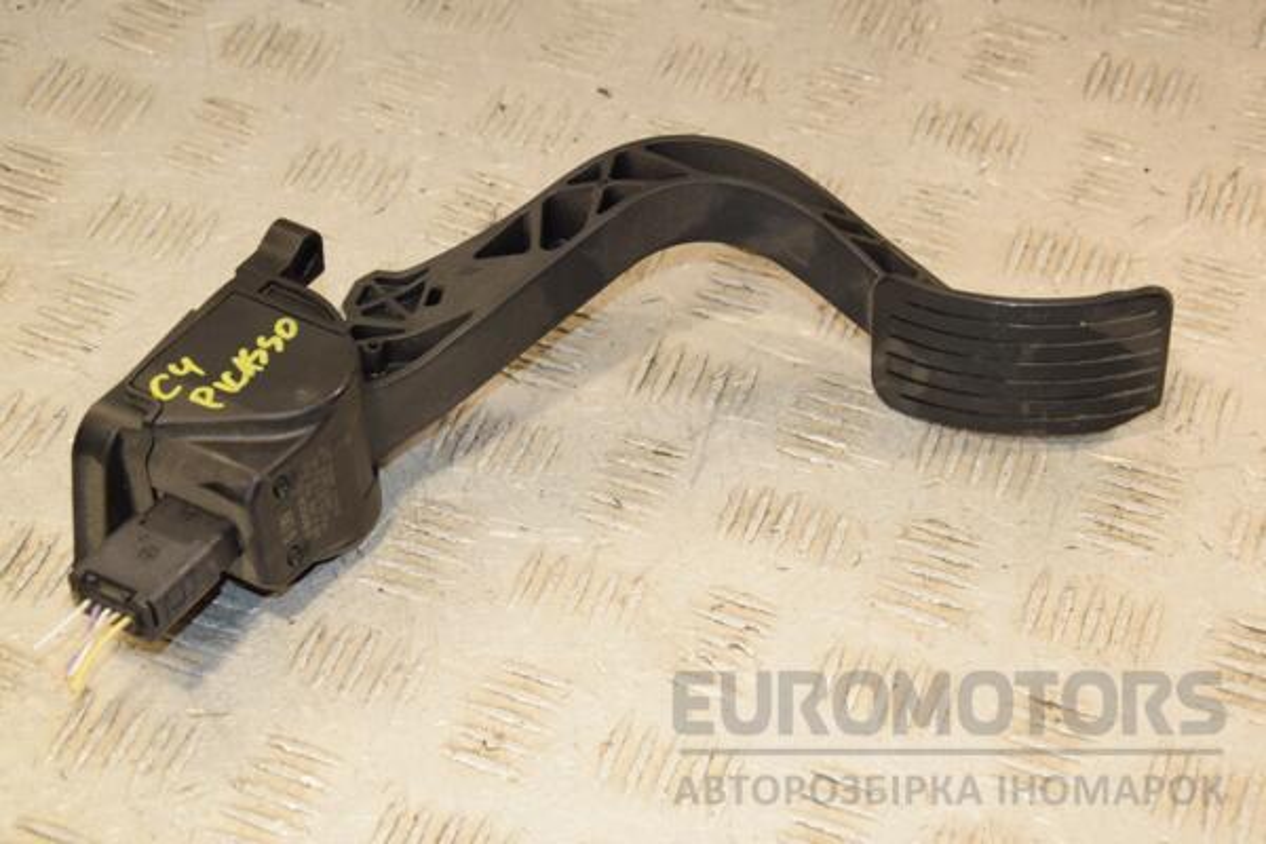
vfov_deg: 17.5
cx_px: 633
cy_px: 422
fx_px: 2743
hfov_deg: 26.0
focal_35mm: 78
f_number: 8
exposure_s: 1/200
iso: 800
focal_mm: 52
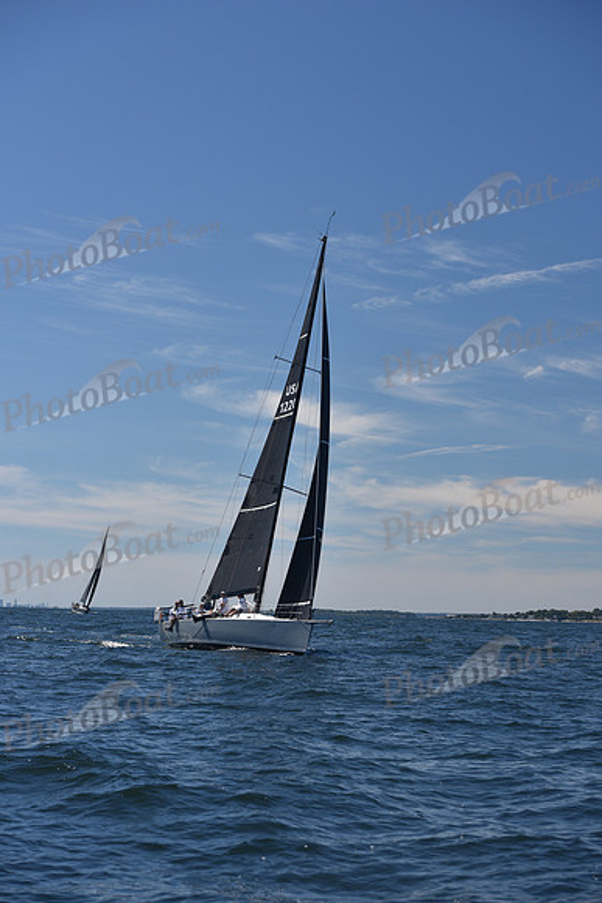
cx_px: 301
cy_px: 452
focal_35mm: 70
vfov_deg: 28.8
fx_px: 1755
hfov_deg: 19.5
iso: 200
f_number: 5.6
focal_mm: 70
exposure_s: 1/800
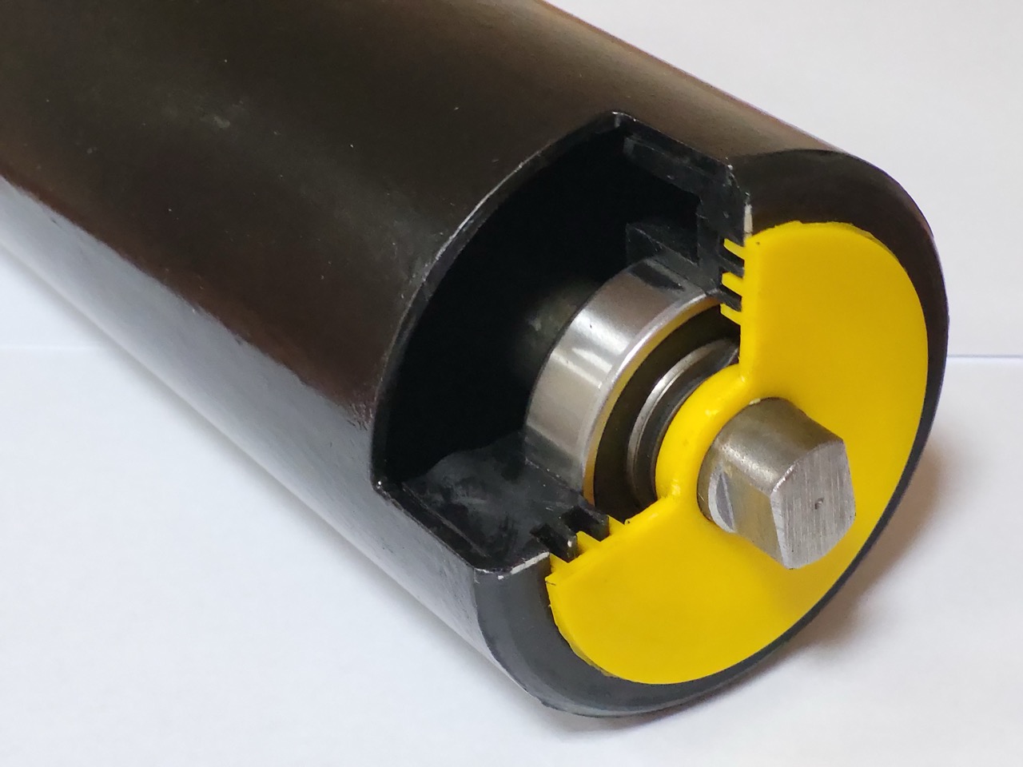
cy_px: 384
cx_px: 512
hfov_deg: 25.7
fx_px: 2246
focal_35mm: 76
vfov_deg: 19.4
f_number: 2.4
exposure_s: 1/33.3
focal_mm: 7.12
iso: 640
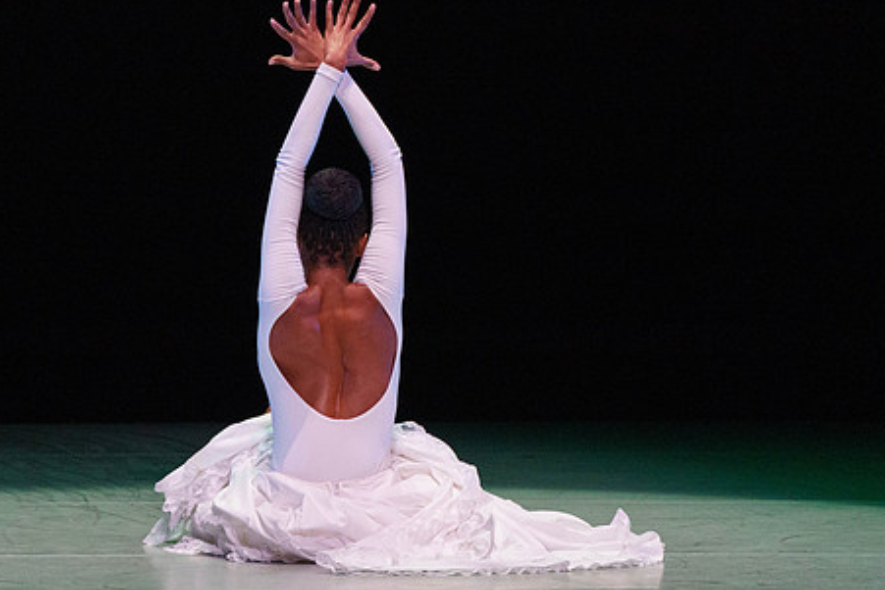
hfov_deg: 3.0
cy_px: 212
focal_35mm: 695
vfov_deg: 2.0
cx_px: 370
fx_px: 17090
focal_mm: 400
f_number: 6.3
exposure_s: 1/400
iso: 5000
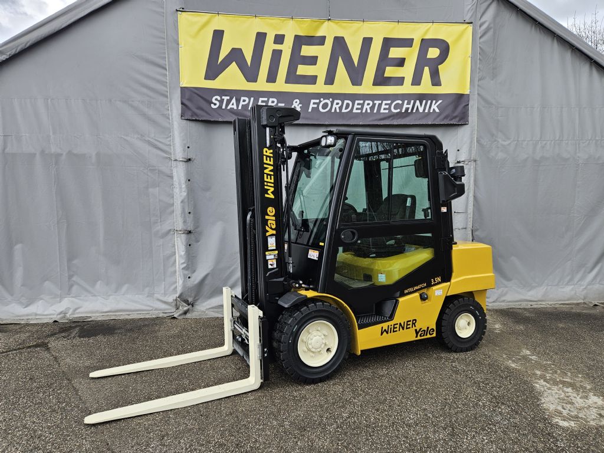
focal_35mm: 23
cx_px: 302
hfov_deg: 73.9
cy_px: 226
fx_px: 401
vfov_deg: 58.9
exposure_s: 1/401
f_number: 1.8
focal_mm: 5.4
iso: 25
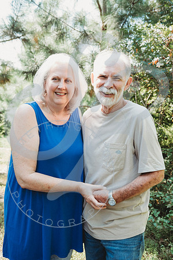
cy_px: 130
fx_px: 303
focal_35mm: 42
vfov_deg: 46.4
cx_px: 86
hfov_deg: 31.9
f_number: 5
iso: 200
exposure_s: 1/100
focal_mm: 42
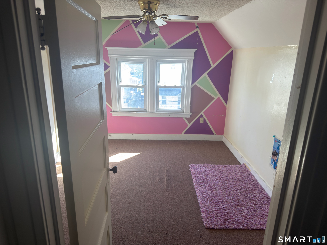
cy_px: 122
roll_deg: -1.6
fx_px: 227
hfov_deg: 71.6
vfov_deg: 56.8
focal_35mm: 24
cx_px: 164
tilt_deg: -17.4
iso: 64
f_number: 1.78
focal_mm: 6.76
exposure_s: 1/121
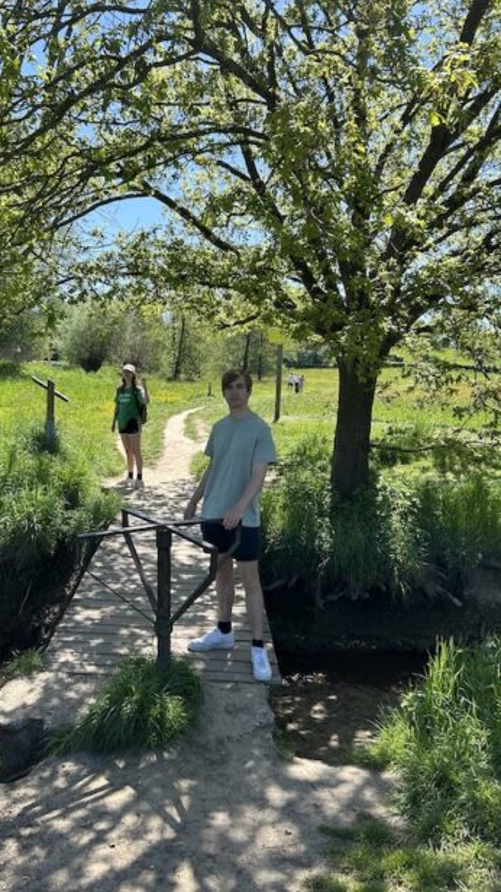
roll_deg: -2.8
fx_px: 686
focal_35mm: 29
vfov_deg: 66.1
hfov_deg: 40.0
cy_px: 445
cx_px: 209
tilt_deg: -5.7
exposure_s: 1/1209
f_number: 1.5
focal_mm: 5.7
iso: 50
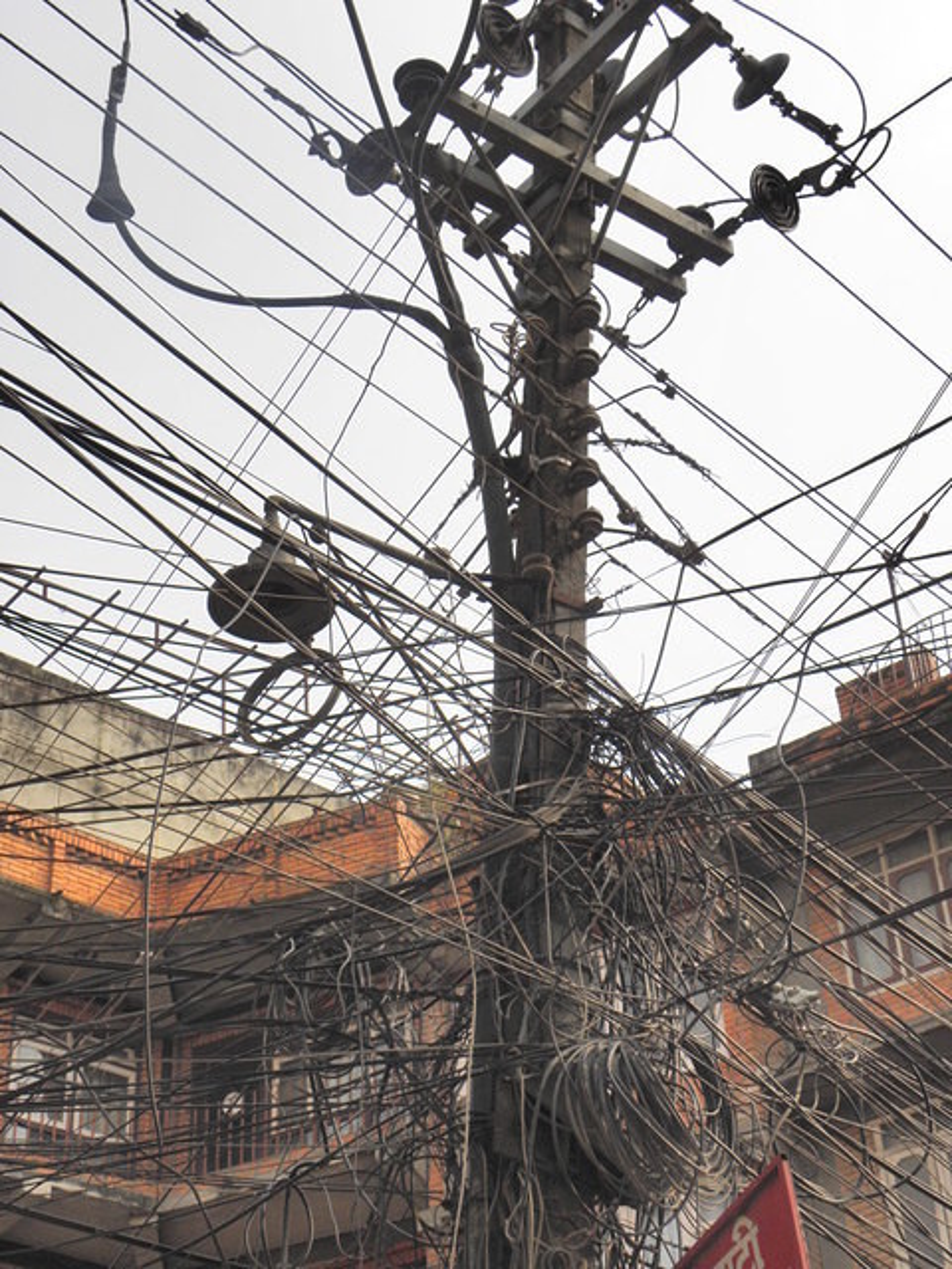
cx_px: 476
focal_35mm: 109
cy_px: 634
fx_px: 3997
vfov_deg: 18.0
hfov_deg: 13.6
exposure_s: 1/320
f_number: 4.5
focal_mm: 19.54
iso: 100
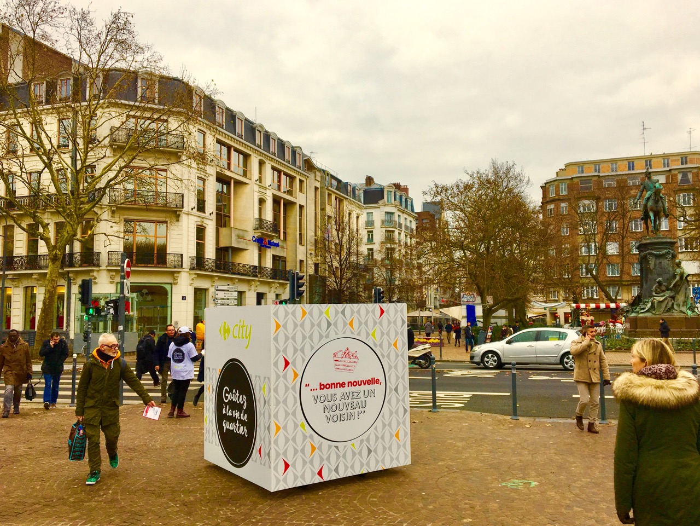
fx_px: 587
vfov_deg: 48.3
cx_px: 350
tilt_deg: +5.2
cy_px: 263
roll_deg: +2.1
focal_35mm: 29
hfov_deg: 61.6
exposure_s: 1/354
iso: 25
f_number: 2.2
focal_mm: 4.15
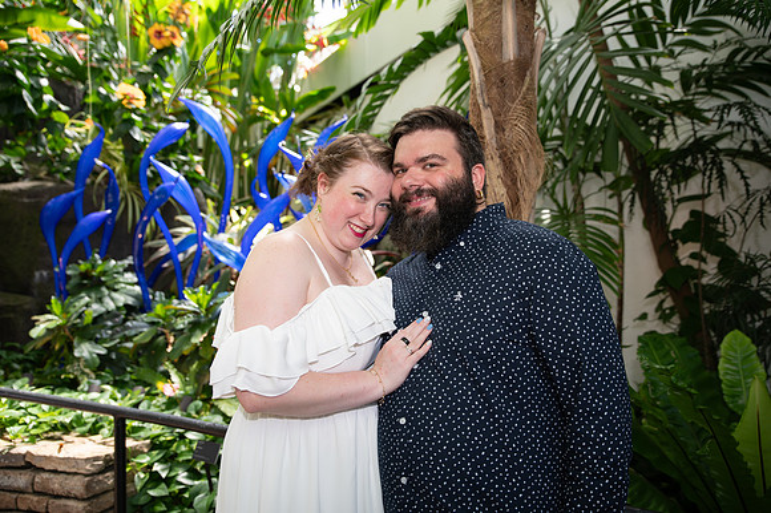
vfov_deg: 43.8
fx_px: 639
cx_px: 395
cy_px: 262
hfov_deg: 62.2
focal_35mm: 30
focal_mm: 29
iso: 200
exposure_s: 1/125
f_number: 2.8
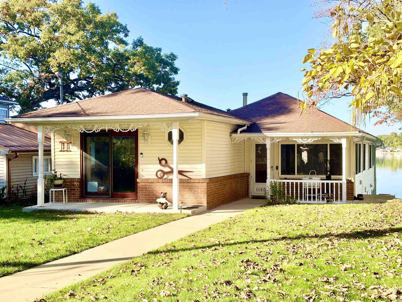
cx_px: 201
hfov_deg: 39.7
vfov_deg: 30.3
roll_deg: +0.5
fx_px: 557
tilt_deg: +1.3
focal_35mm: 48
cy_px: 151
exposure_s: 1/2110
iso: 64
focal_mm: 6.93
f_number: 1.8
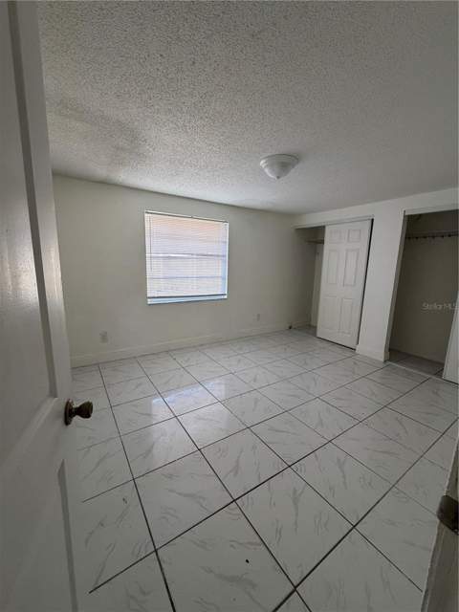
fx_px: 248
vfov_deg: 102.1
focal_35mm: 14
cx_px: 230
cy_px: 306
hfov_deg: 85.7
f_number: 2.2
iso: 250
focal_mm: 2.22
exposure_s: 1/121
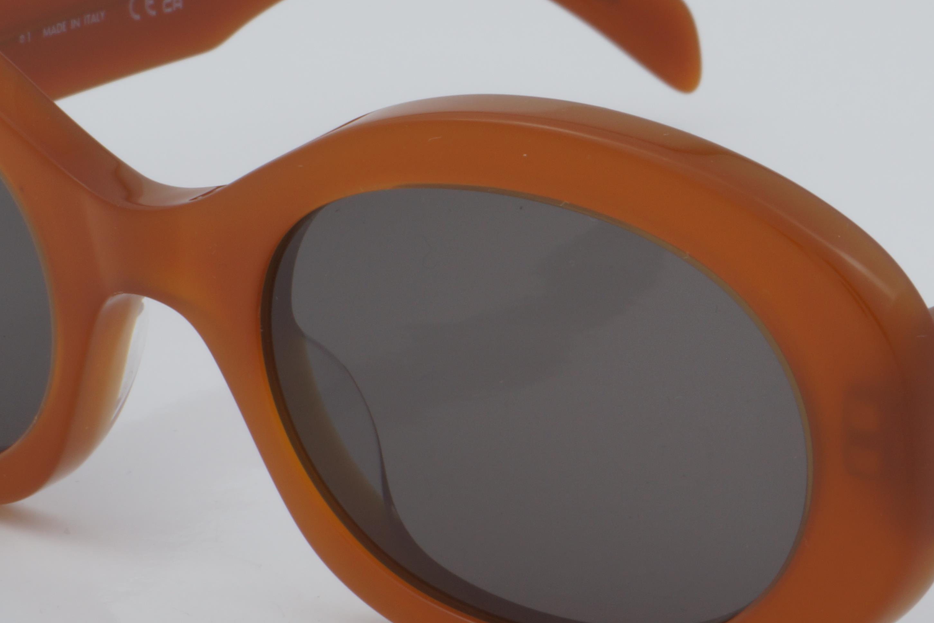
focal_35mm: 155
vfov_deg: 8.8
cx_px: 595
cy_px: 226
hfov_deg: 13.2
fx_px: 4021
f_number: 32
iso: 100
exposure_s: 1/4
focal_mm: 50
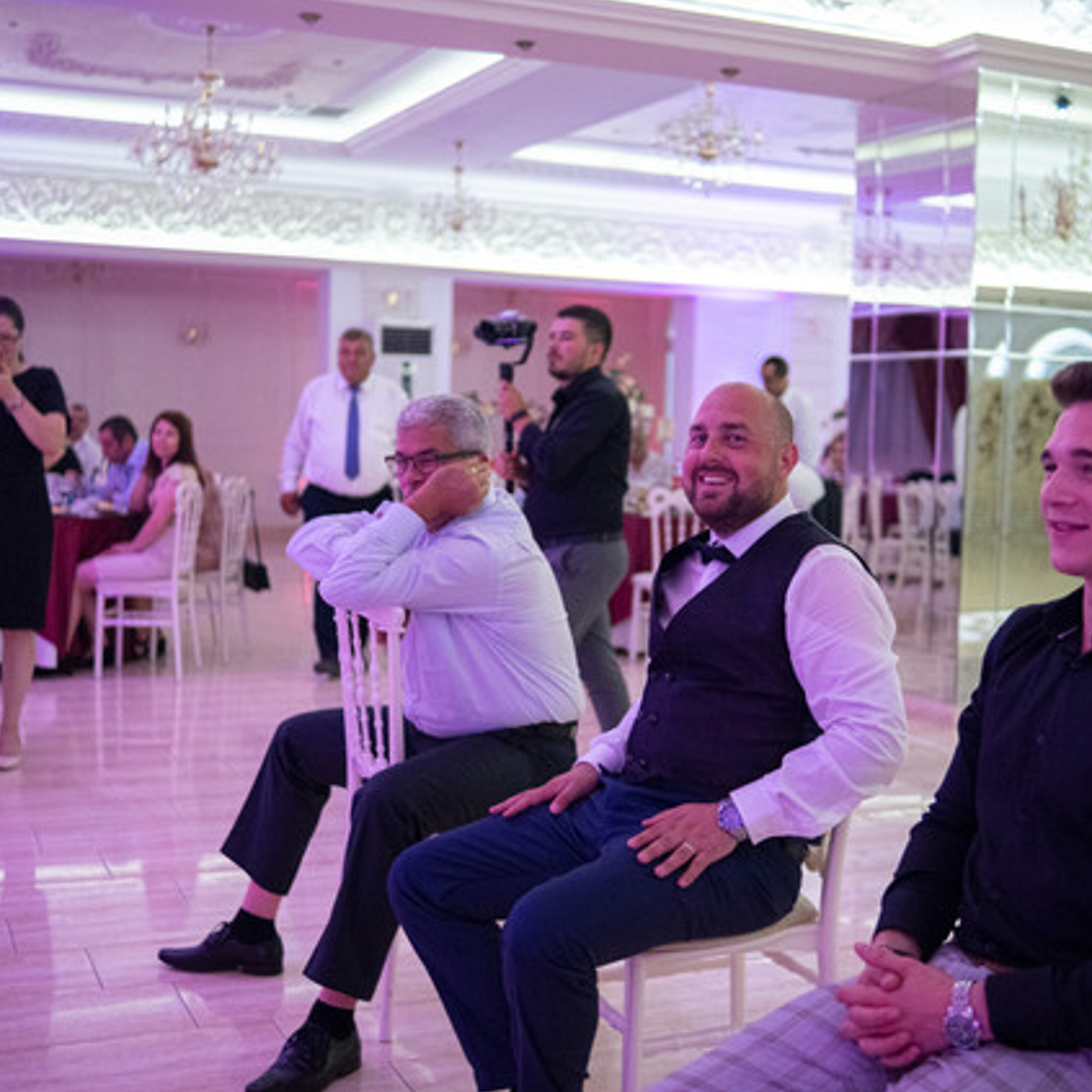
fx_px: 1606
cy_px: 546
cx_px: 586
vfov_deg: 37.6
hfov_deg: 37.5
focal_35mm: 45
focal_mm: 23
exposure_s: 1/125
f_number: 1.4
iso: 1250
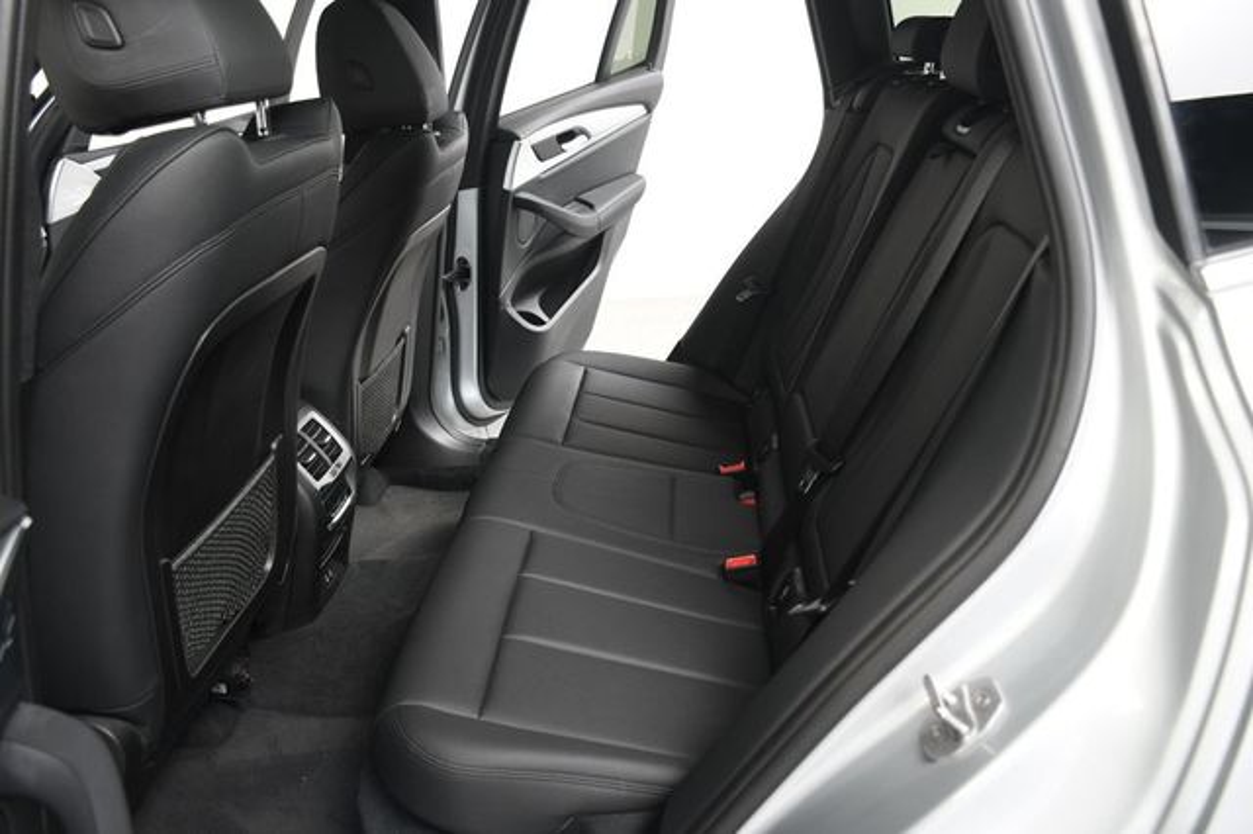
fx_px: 1044
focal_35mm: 30
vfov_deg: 43.6
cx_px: 626
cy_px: 417
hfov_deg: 62.0
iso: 100
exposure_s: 1/160
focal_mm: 20
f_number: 4
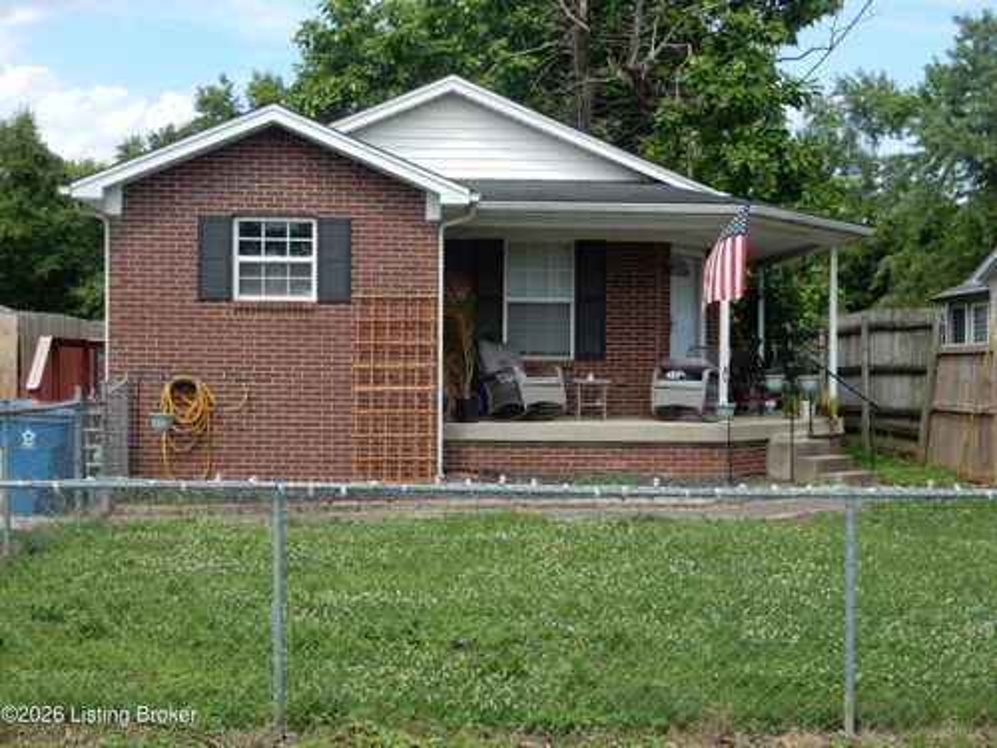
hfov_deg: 37.5
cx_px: 498
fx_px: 1469
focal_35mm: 51
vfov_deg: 28.6
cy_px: 374
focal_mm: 9
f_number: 4.5
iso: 125
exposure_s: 1/500
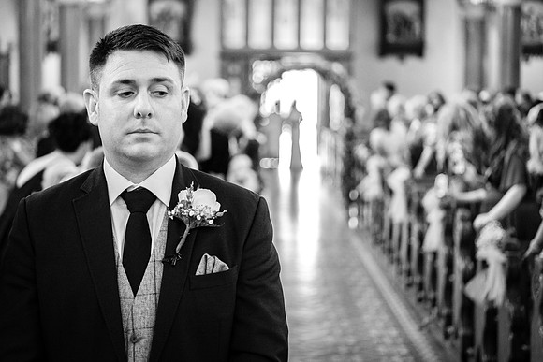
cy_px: 154
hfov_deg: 23.6
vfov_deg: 15.9
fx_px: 1298
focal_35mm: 86
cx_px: 238
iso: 2000
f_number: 2
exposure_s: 1/160
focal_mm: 50
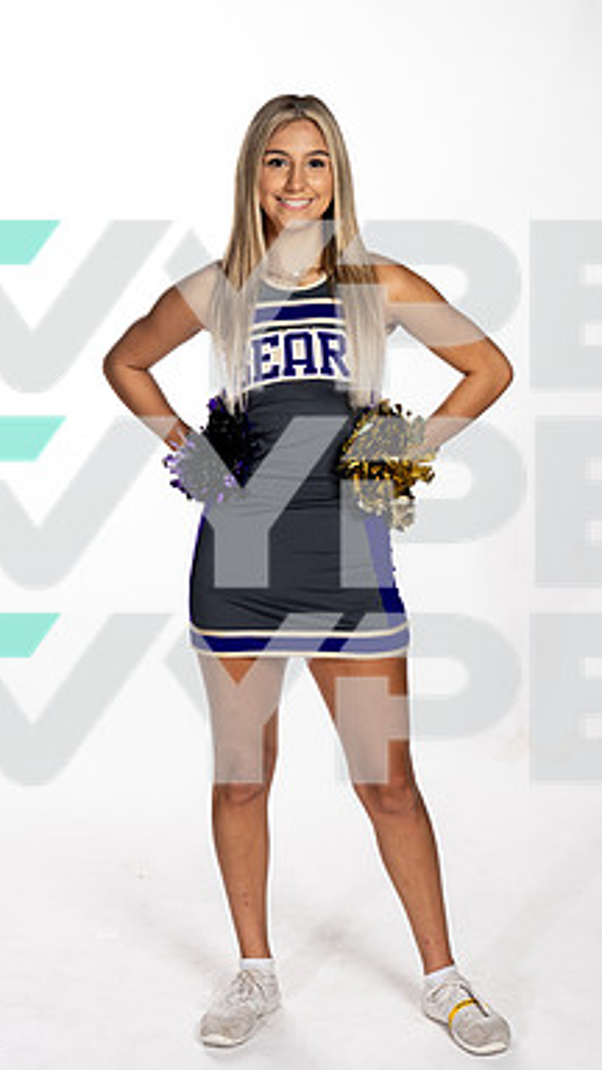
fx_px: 1845
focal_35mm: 65
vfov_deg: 32.3
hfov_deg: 18.5
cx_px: 309
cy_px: 504
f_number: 5
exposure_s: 1/250
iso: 400
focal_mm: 53
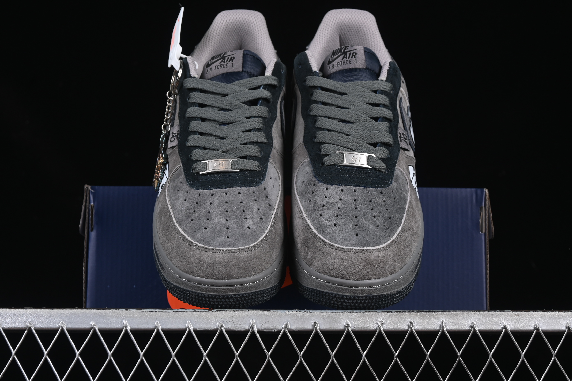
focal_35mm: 75
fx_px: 1192
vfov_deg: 18.2
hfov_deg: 27.0
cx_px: 286
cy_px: 190
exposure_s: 1/60
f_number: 7.1
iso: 160
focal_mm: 50
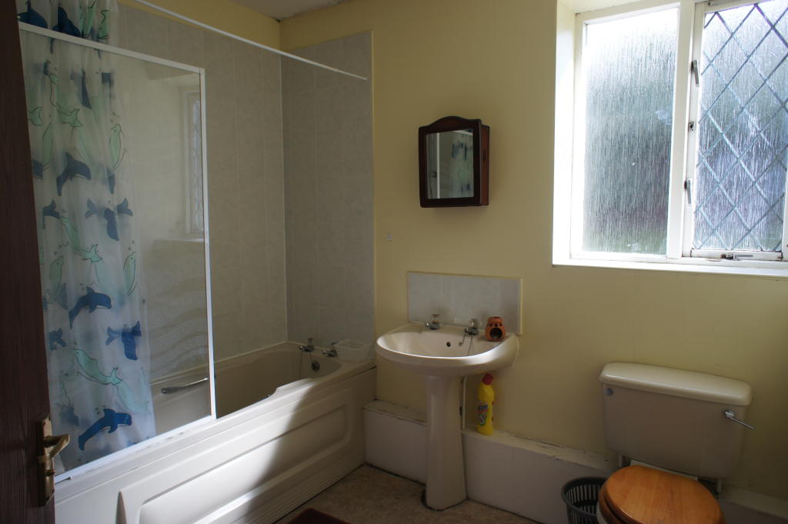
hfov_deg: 73.8
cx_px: 394
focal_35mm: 24
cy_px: 262
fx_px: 525
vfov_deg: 53.1
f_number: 5
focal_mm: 16
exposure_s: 1/80
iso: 200
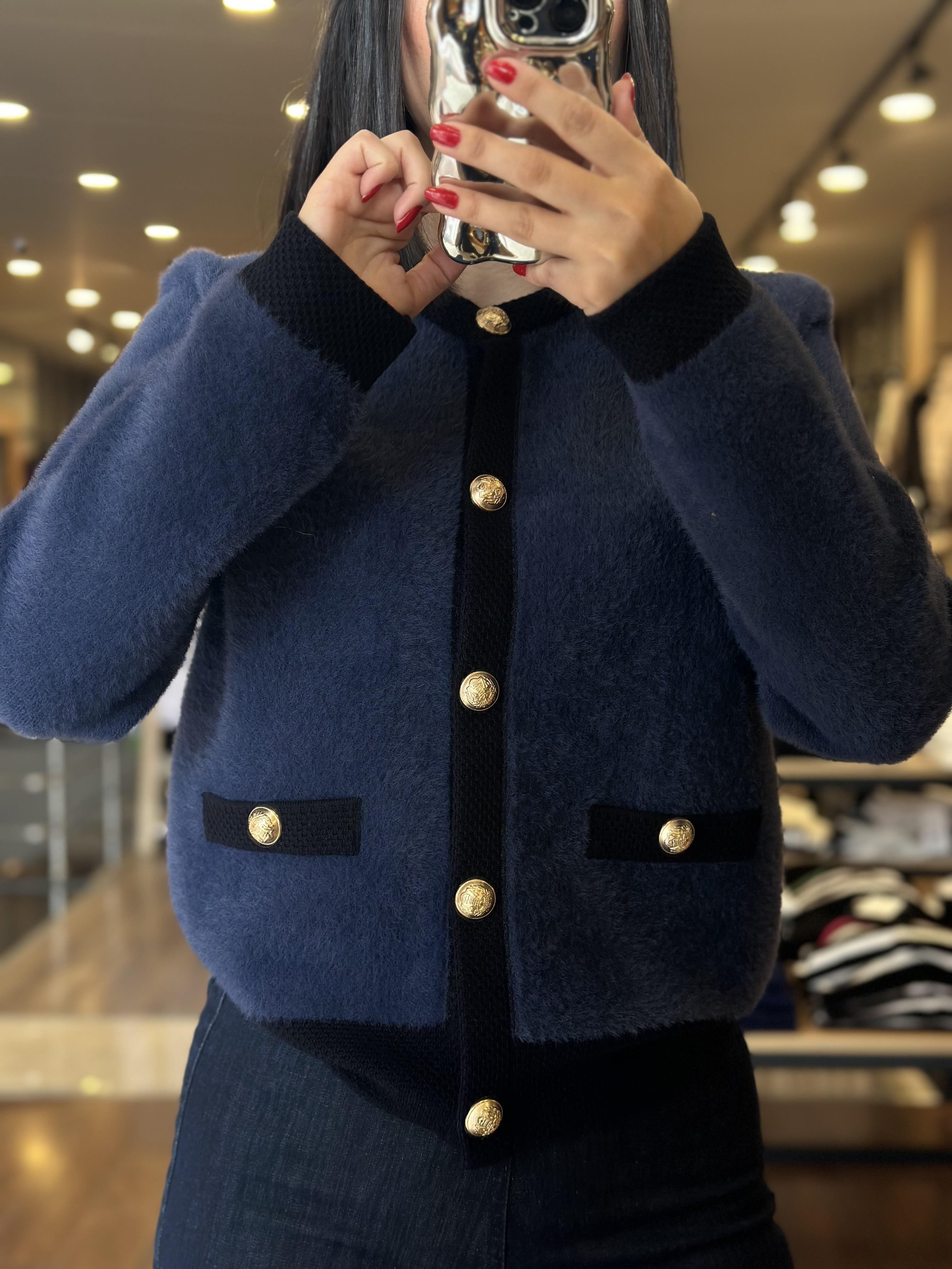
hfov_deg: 30.3
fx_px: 1760
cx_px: 476
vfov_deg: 39.7
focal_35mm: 48
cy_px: 634
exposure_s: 1/88
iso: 125
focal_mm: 6.86
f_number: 1.78
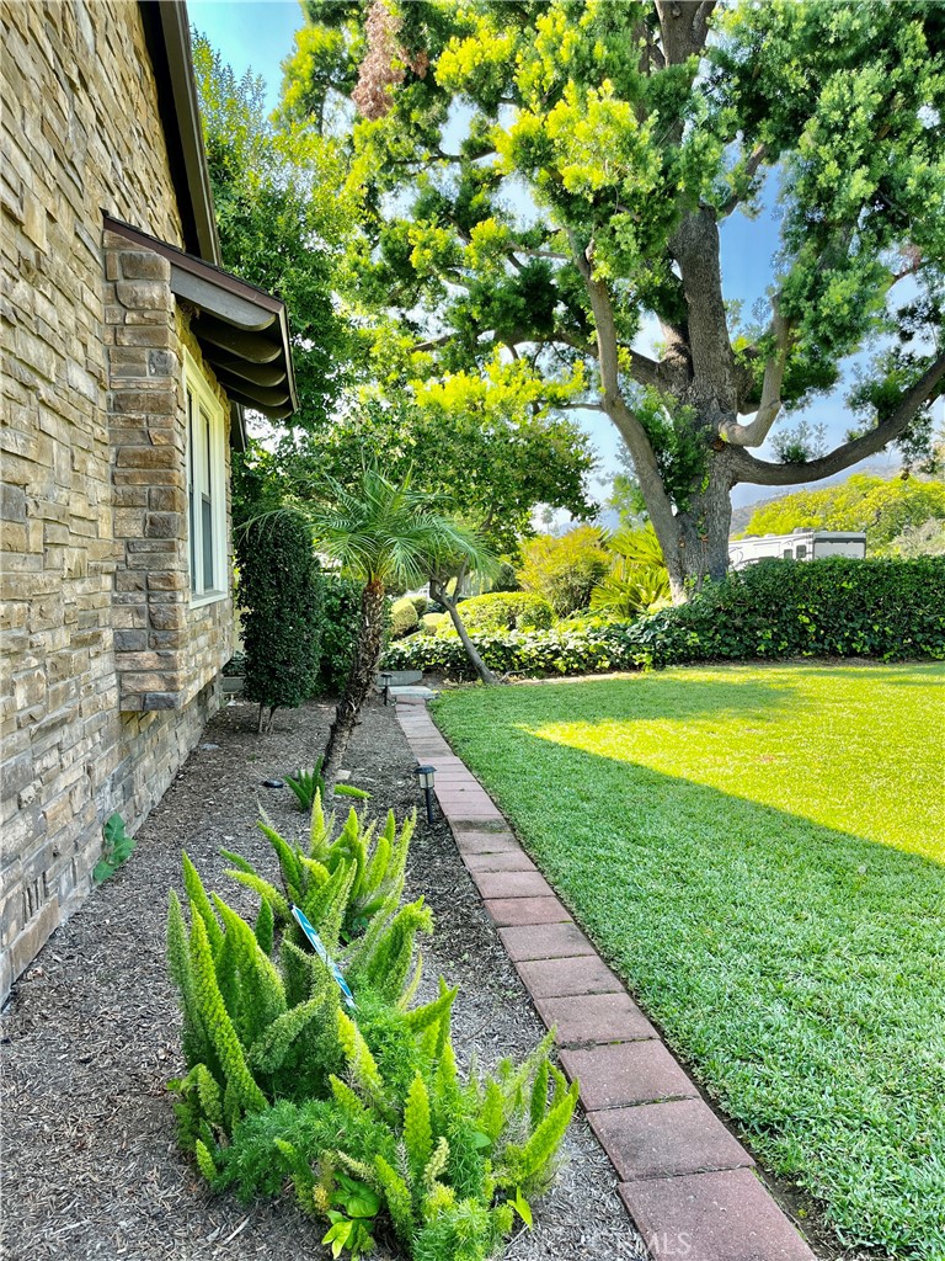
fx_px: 946
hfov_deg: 53.1
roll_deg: +0.9
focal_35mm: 26
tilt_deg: -3.9
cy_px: 630
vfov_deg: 67.3
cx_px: 472
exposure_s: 1/424
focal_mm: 5.1
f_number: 1.6
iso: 50
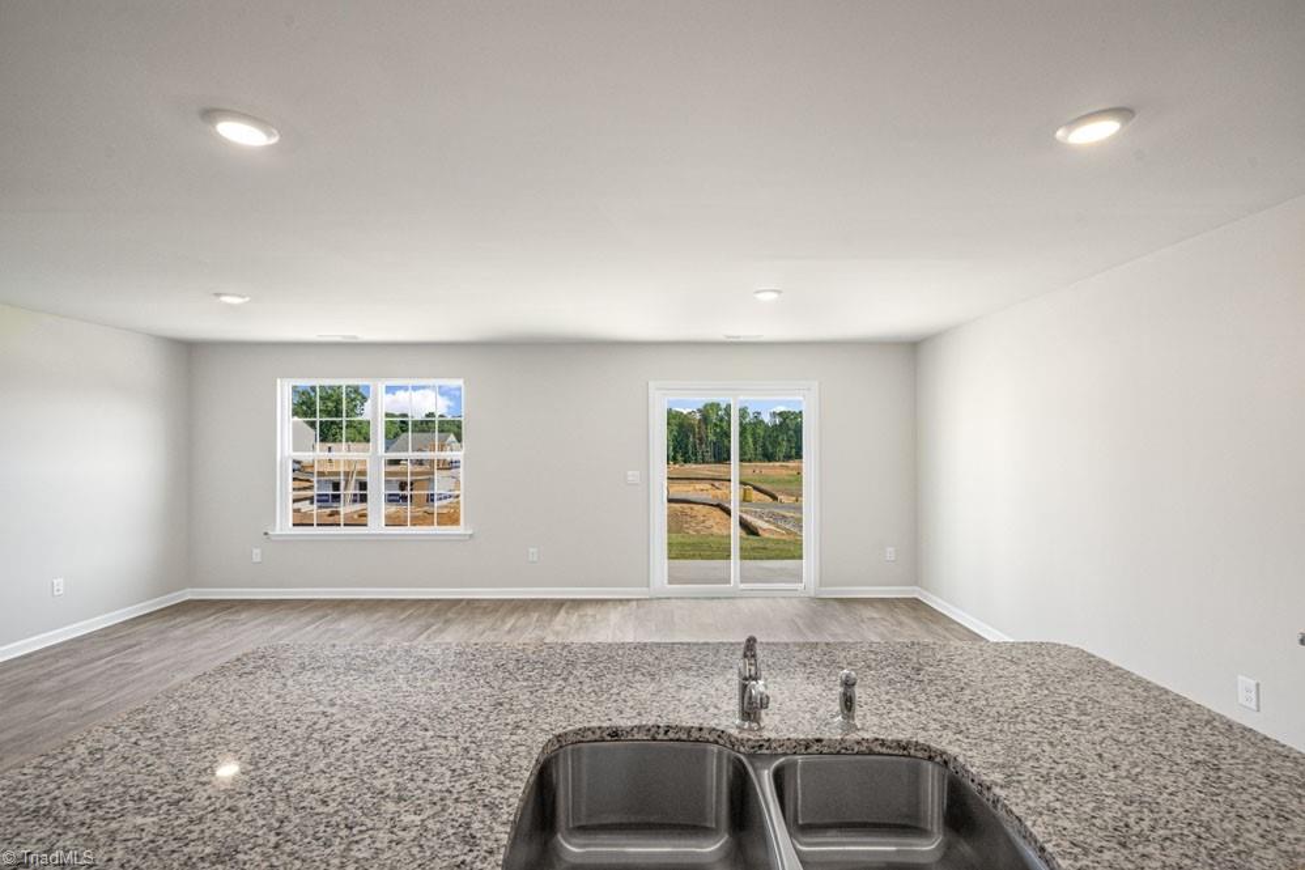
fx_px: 580
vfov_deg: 73.7
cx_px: 652
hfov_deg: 96.7
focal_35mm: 16
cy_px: 435
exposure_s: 1/60
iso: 400
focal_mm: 16
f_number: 9
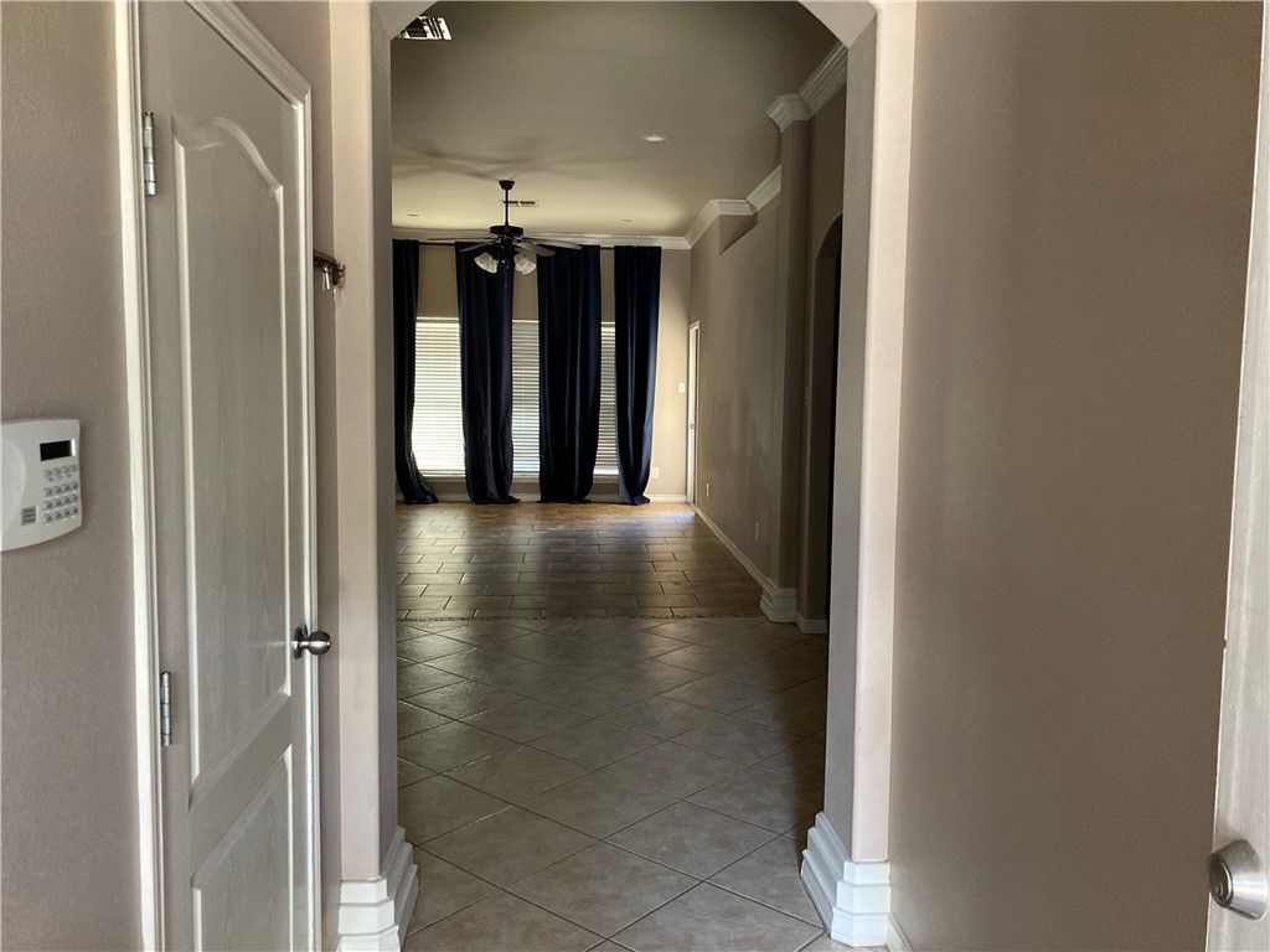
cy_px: 476
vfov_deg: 49.7
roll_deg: -0.4
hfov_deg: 63.4
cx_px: 635
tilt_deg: -5.5
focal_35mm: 28
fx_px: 1027
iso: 320
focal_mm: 3.99
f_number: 1.8
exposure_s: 1/58
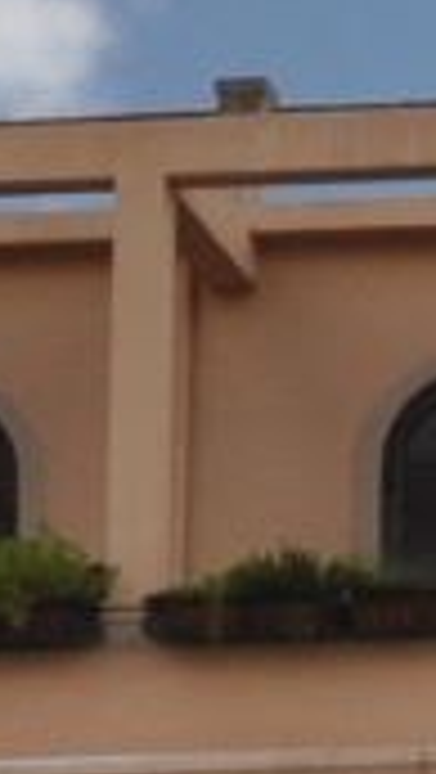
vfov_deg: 5.5
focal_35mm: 386
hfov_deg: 3.0
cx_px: 1775
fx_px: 7918
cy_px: 1406
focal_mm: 22
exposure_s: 1/100
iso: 250
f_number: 10
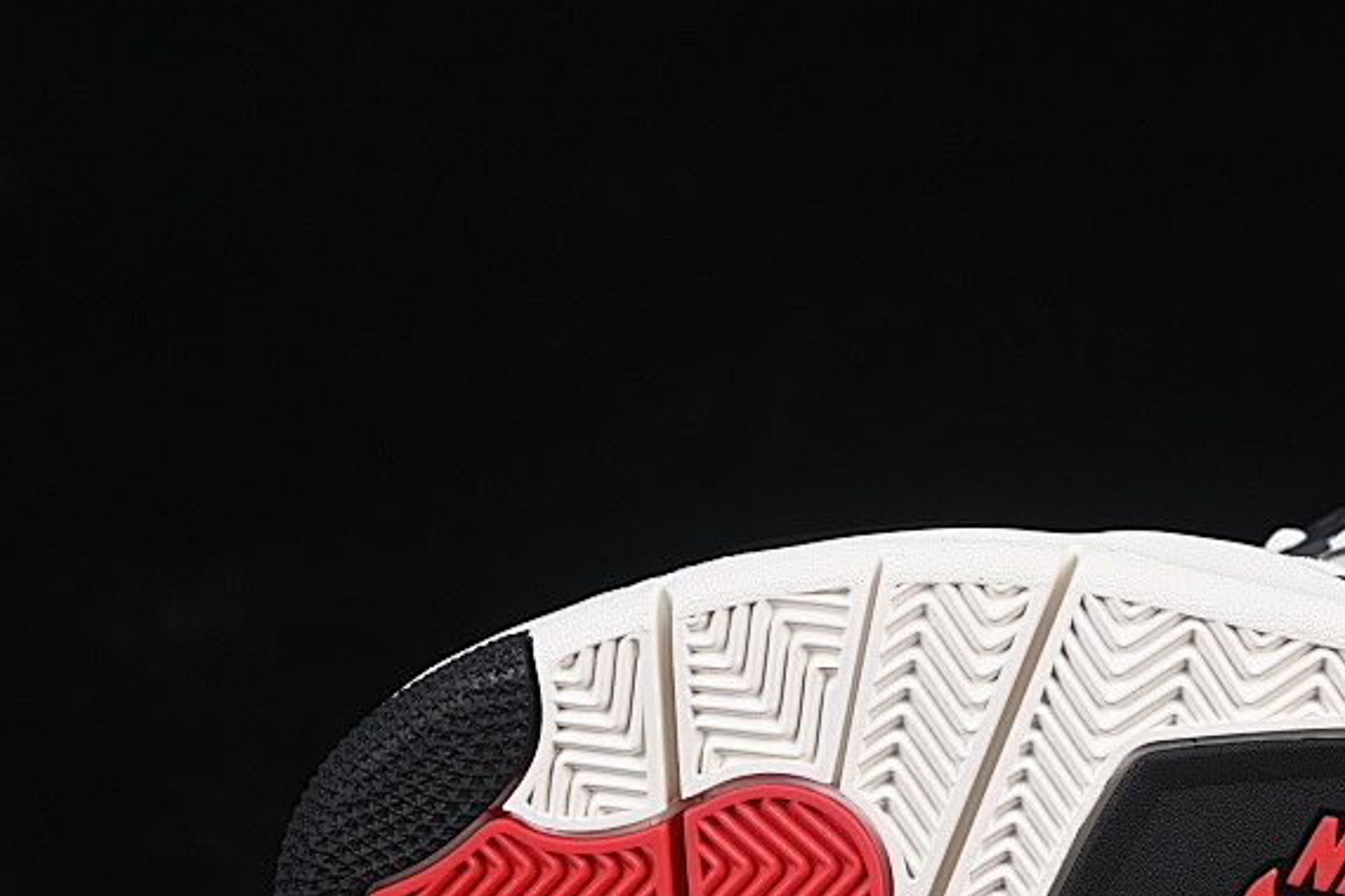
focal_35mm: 142
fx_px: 5305
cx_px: 1177
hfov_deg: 14.3
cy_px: 667
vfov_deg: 9.6
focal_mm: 50
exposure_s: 1/80
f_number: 7.1
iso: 160
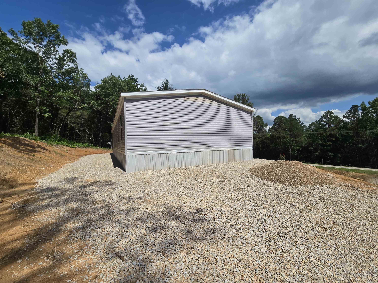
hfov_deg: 106.2
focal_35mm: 13
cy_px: 142
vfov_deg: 89.9
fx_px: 142
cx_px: 189
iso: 50
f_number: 2.2
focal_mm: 2.2
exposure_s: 1/3999
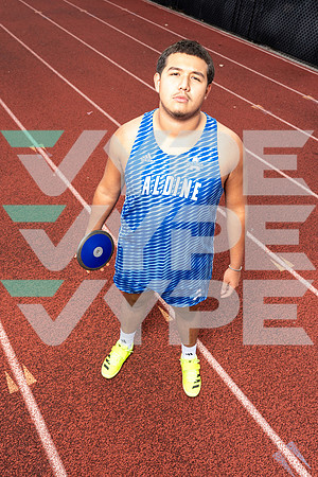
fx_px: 424
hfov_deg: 41.1
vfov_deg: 58.7
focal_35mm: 32
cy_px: 238
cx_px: 159
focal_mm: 32
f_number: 8
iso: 100
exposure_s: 1/200
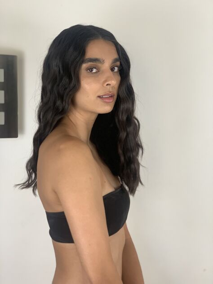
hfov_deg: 28.0
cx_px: 106
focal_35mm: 52
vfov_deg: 36.8
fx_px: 427
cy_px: 142
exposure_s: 1/100
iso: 125
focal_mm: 6
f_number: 2.4
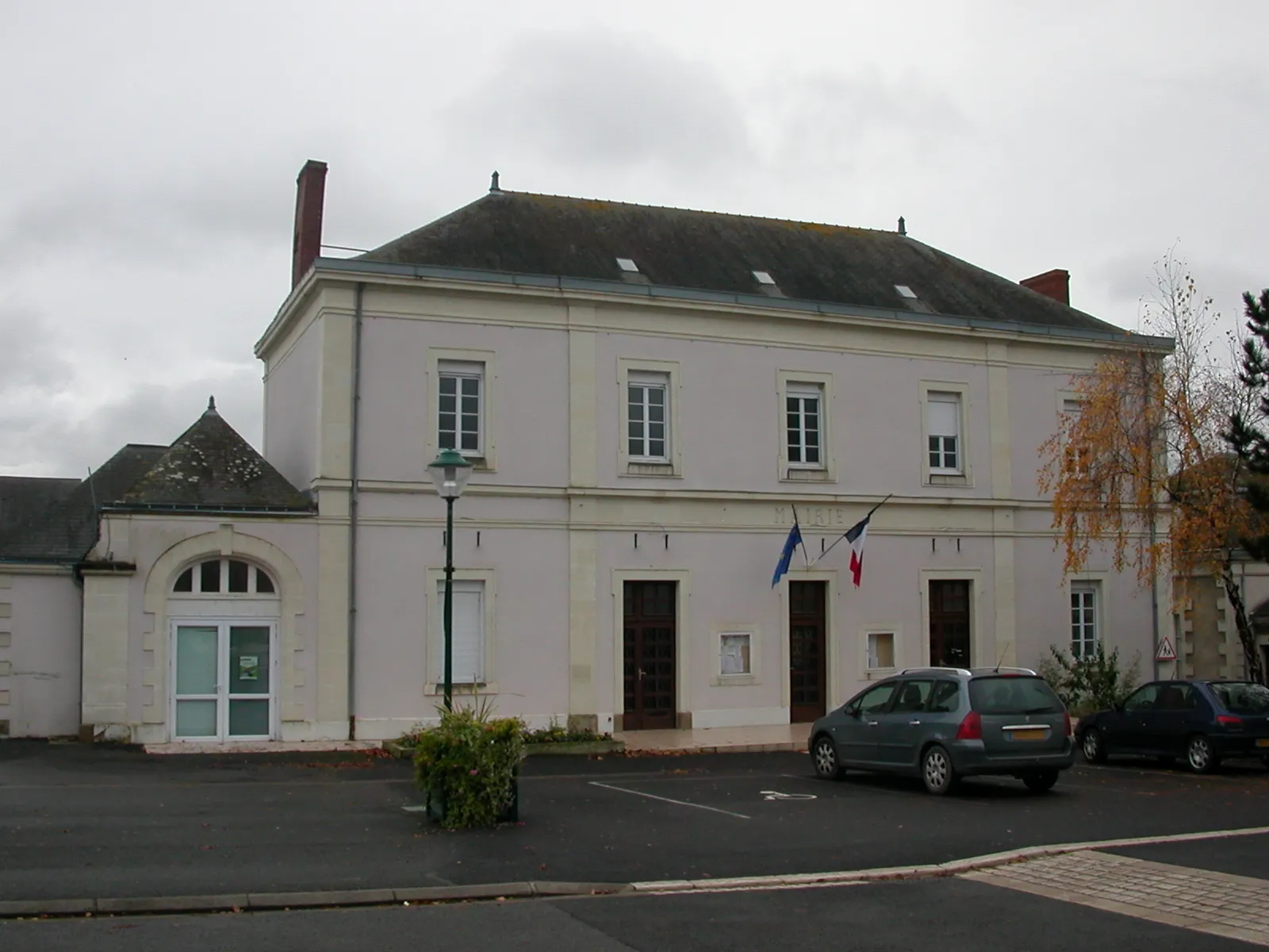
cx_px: 634
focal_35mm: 37
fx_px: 1356
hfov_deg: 50.1
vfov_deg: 38.7
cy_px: 476
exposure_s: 1/335
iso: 100
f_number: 4.5
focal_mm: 5.6
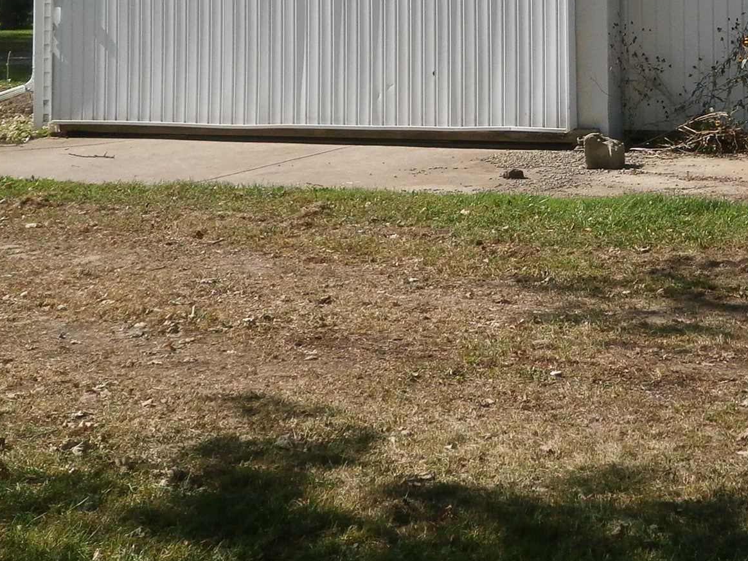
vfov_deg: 15.0
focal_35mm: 95
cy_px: -134
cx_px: 582
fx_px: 2053
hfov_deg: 20.5
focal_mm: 6.4
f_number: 3.1
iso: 100
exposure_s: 1/1000
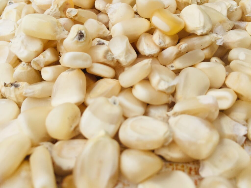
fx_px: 210
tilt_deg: -40.4
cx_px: 126
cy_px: 94
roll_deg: -3.4
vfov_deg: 48.2
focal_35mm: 29
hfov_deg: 61.7
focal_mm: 4.2
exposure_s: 1/1130
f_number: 2.2
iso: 32
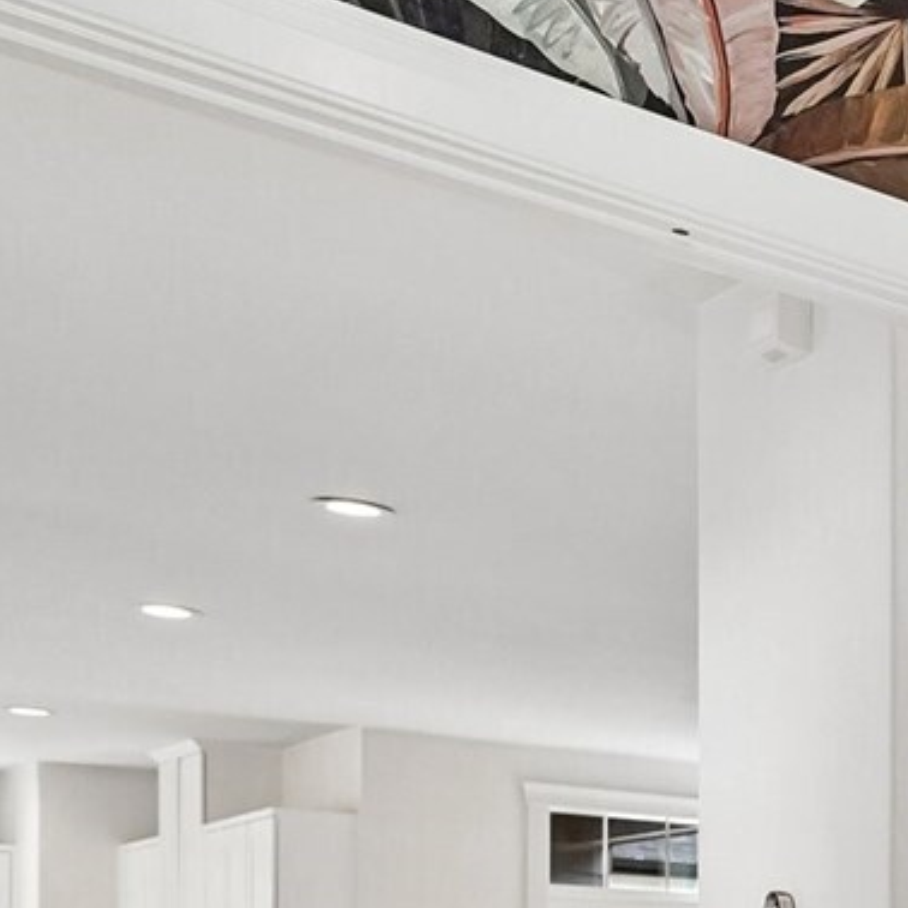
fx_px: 1810
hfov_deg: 17.5
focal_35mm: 61
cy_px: 1097
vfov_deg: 25.3
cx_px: 1916
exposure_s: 1/125
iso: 1600
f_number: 4
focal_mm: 16
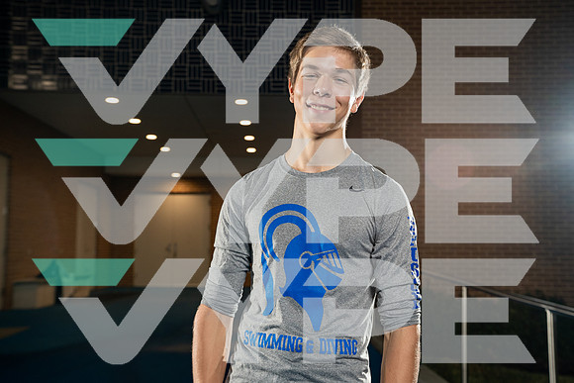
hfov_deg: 42.7
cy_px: 192
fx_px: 734
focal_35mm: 46
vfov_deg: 29.3
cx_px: 287
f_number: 5
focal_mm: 46
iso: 800
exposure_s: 1/125
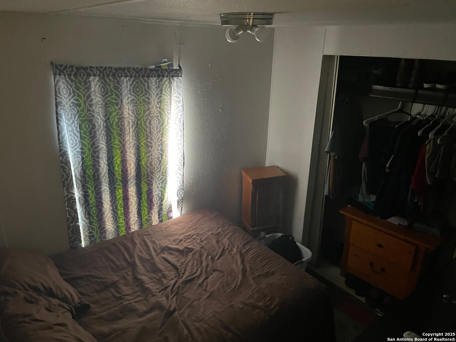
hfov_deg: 67.3
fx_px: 343
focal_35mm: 26
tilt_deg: -20.6
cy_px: 171
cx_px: 228
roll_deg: -1.1
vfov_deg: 53.1
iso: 800
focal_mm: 4.2
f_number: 1.6
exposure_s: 1/30
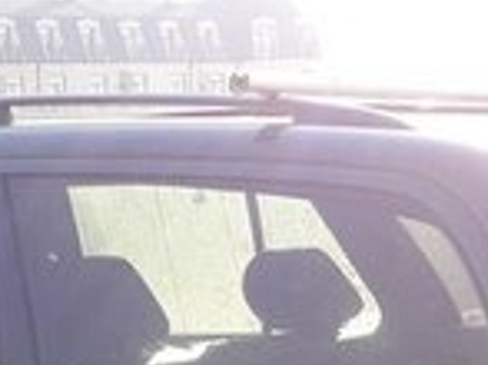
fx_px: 1704
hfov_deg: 15.4
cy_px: 675
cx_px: -169
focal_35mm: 121
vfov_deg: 11.3
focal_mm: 3.6
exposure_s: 1/294
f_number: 1.9
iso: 40
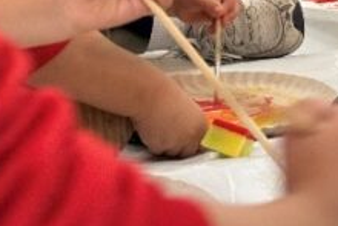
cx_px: 316
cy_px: -158
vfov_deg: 8.4
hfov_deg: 12.9
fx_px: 1484
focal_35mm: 158
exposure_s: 1/50
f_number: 1.78
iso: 200
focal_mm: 6.76
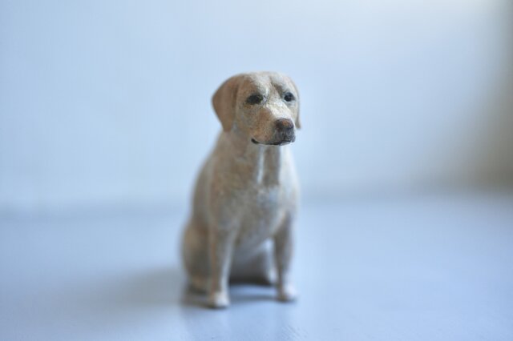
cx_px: 256
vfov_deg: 28.6
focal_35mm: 47
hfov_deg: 41.9
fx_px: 669
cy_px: 170
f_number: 2.8
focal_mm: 47
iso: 800
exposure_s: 1/100
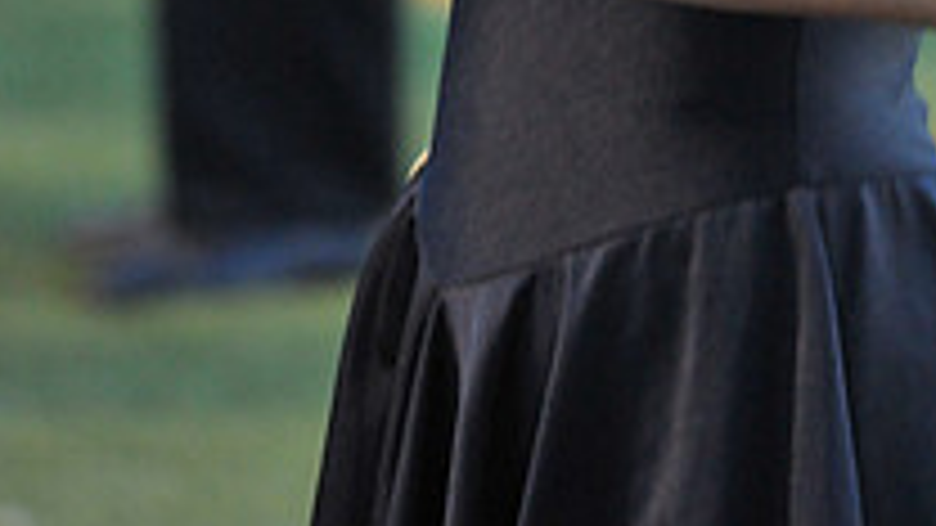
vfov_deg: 2.8
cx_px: 684
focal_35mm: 437
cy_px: -647
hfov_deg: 4.9
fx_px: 10846
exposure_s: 1/200
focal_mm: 150
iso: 4000
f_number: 5.6
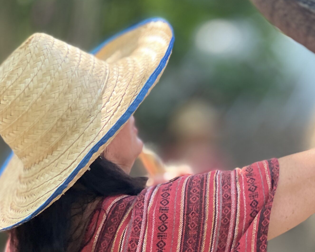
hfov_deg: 13.2
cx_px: 251
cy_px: 163
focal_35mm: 145
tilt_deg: +2.5
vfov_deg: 10.6
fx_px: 1352
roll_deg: +0.1
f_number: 2.8
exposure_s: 1/121
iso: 80
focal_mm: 9
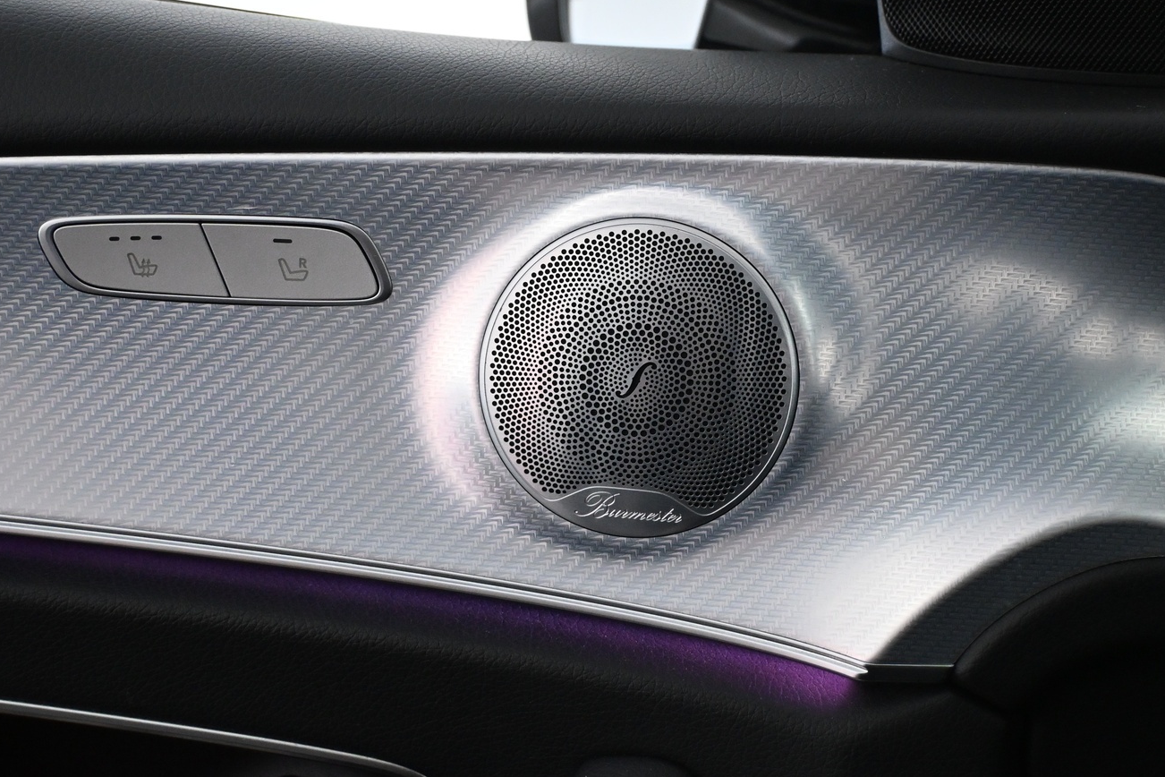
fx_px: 1842
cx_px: 663
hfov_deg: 35.0
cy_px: 334
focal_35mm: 57
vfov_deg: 23.8
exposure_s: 1/100
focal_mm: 30.5
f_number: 4.8
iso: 3200
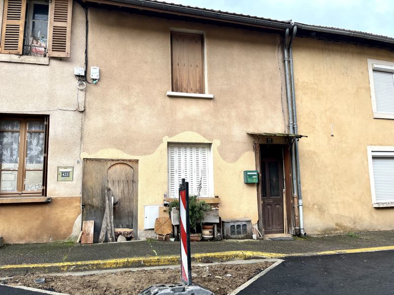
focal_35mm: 26
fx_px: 296
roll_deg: +2.9
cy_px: 148
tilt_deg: +6.8
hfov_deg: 67.3
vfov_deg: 53.1
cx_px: 197
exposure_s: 1/352
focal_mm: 5.1
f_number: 1.6
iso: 50
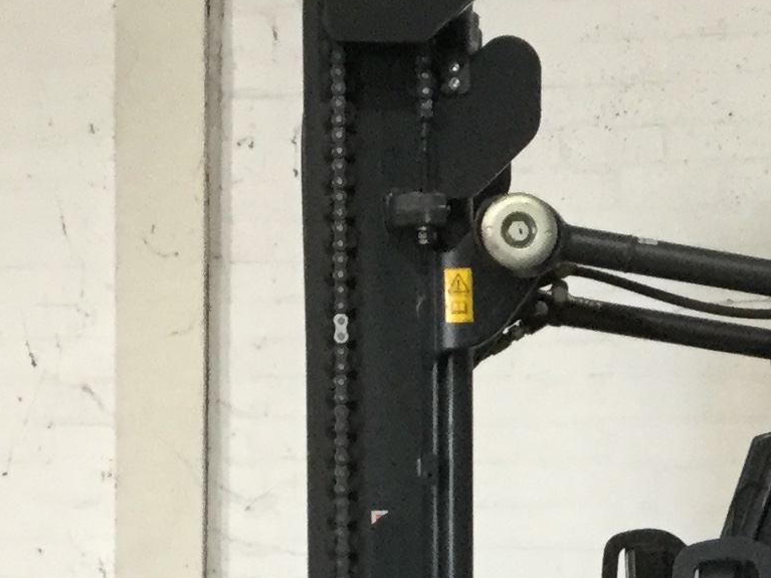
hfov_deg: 14.8
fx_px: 2940
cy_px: 816
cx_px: 706
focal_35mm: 132
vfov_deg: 10.9
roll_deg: -1.9
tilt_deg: -6.4
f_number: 2.4
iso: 125
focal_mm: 3.3
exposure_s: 1/33
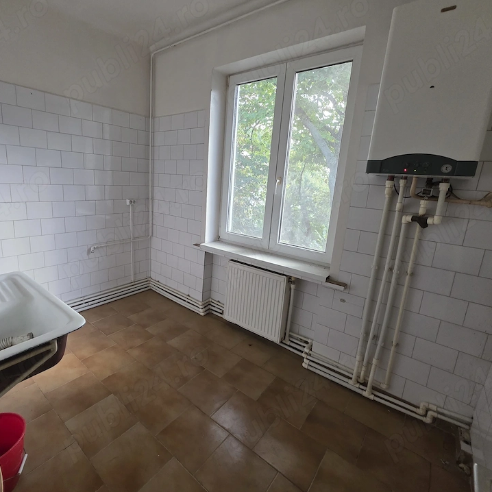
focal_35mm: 16
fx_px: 257
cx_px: 215
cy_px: 238
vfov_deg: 87.4
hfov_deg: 87.0
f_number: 1.9
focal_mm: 2.2
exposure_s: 1/50
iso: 320
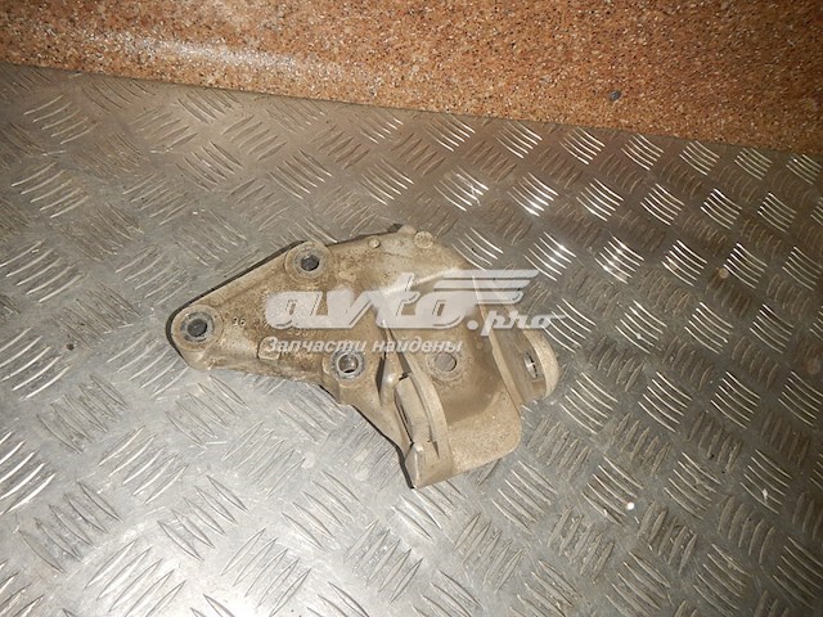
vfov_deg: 49.7
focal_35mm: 28
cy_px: 308
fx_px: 666
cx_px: 412
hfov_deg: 63.4
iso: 220
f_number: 7.8
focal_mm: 5
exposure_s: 1/30
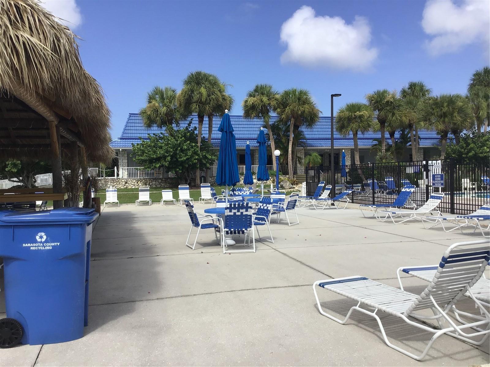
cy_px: 184
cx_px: 245
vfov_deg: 45.4
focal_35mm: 31
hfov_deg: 58.4
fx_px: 439
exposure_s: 1/1812
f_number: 2.4
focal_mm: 3.3
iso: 25
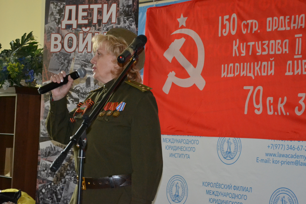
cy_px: 102
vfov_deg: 16.6
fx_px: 701
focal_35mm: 82
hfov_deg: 24.6
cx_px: 153
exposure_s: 1/60
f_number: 5.6
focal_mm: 55
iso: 3200
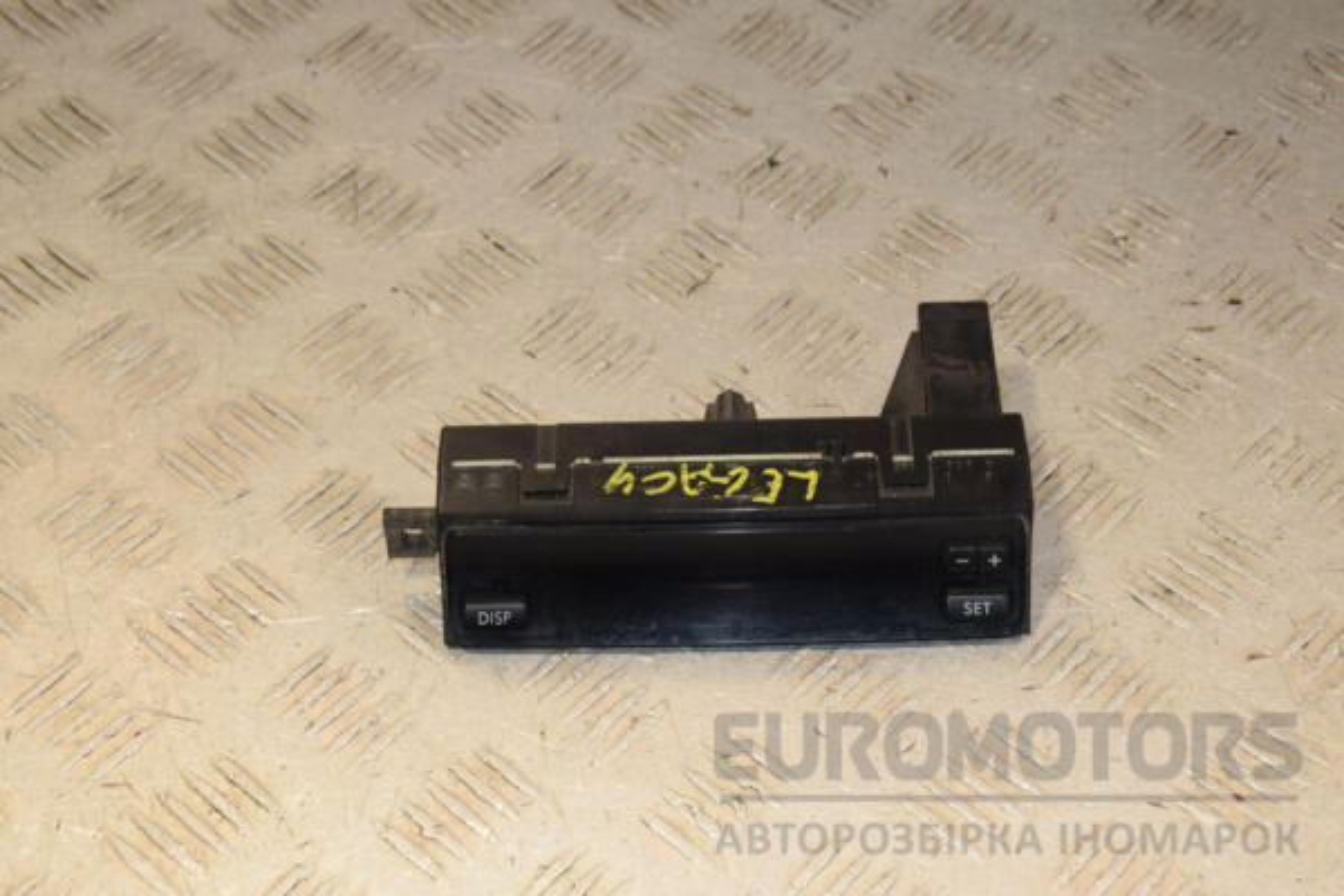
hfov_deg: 27.0
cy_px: 448
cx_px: 672
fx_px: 2800
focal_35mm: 75
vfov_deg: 18.2
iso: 800
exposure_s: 1/200
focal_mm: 50
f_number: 8
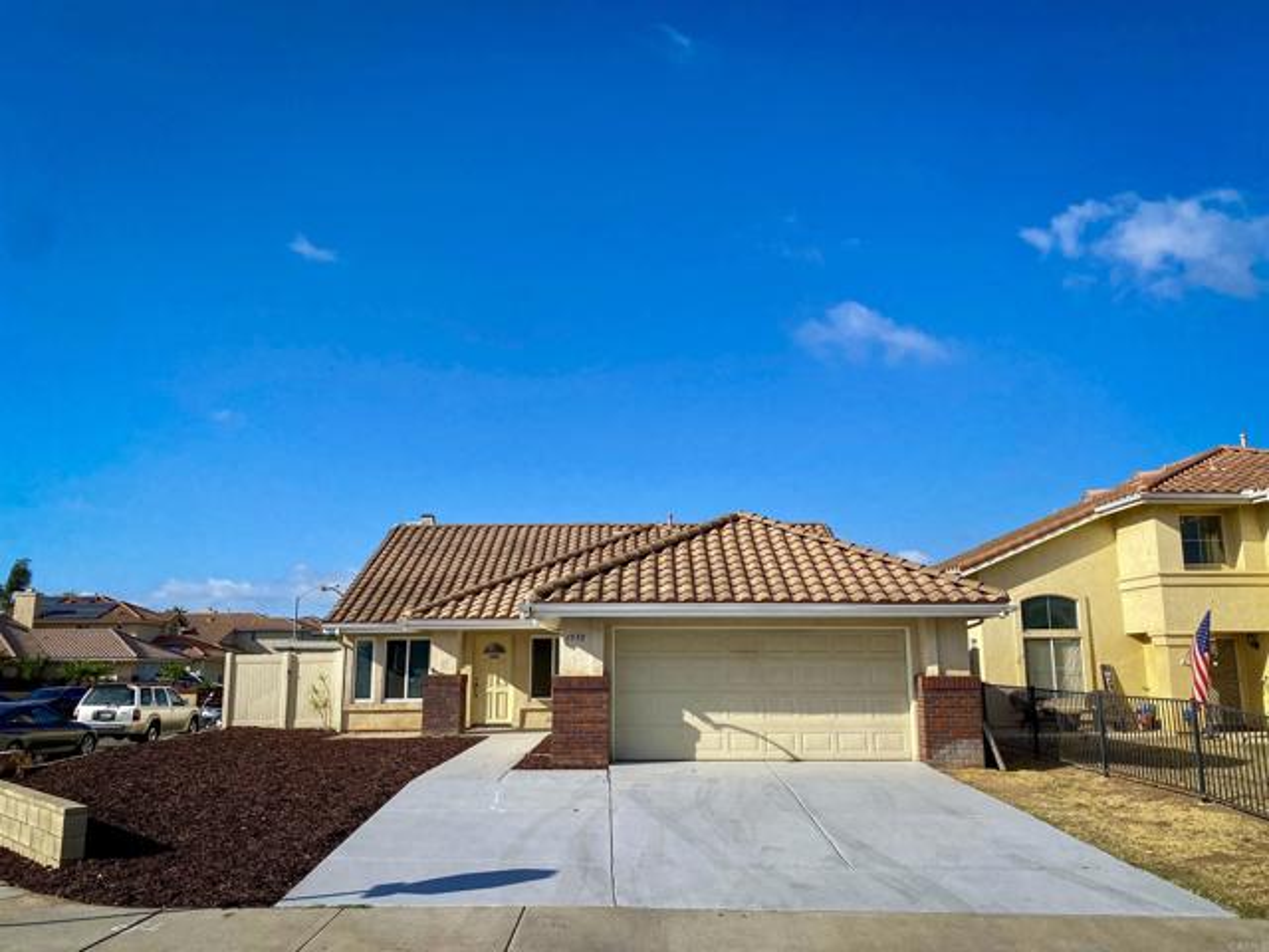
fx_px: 953
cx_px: 634
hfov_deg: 67.3
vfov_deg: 53.1
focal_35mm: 26
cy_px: 476
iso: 32
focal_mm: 4.25
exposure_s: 1/3700
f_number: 1.8
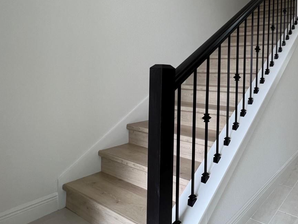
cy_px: 81
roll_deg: -0.9
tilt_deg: -2.6
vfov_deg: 56.0
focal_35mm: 24
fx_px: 207
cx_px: 242
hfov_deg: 64.6
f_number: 1.8
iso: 32
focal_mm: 1.57
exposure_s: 1/120
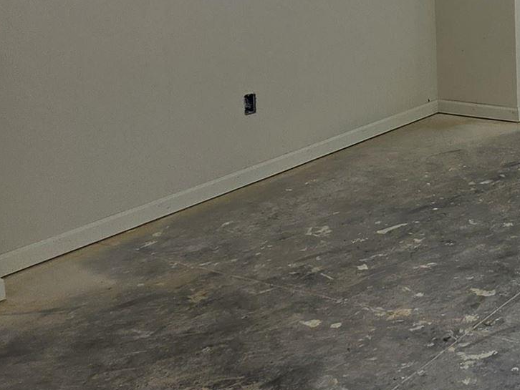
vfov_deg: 24.8
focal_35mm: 55
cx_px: 695
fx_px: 826
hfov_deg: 28.1
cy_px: -36
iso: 40
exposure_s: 1/120
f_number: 1.9
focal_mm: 2.2
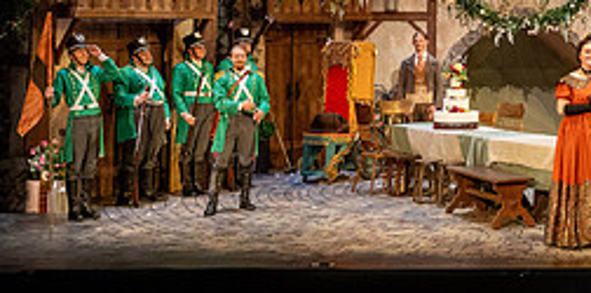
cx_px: 519
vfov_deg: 13.4
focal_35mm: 80
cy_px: -32
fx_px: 1220
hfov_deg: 26.4
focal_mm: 28
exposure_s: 1/160
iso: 1600
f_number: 5.6
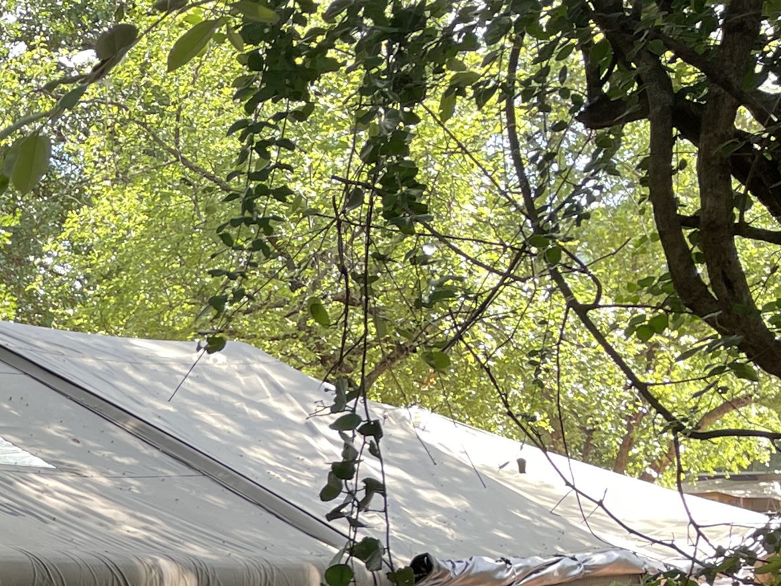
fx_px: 2008
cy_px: 832
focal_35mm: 89
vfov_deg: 15.5
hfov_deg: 19.4
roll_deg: +0.5
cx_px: -368
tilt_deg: -9.1
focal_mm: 4.2
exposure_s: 1/154
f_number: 1.6
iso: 32
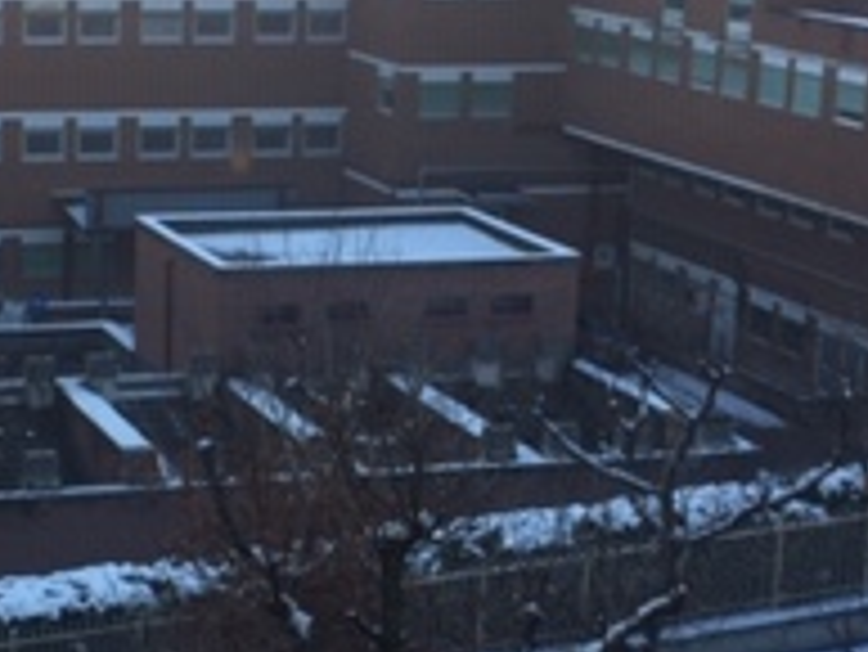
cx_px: 207
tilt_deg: -15.9
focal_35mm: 96
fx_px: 2409
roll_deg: -0.5
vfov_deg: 15.4
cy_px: 463
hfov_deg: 20.3
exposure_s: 1/306
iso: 32
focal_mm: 4.15
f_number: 2.2
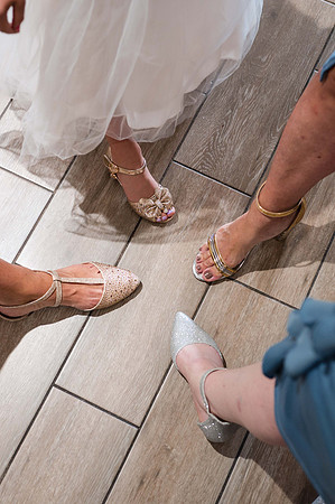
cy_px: 250
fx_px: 749
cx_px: 164
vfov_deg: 37.2
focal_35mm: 54
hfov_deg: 25.2
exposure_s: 1/50
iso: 800
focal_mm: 35
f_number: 2.8
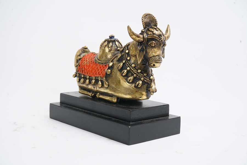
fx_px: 357
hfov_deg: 38.2
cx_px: 124
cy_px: 82
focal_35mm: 52
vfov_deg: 26.0
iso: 2500
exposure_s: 1/160
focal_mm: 52
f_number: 14
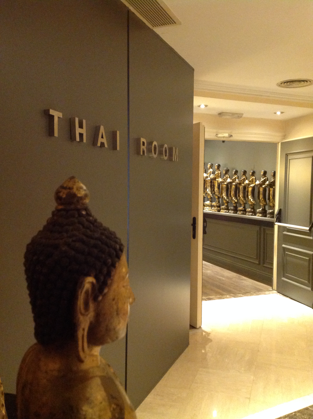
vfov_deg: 52.7
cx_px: 156
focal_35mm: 35
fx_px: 423
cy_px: 210
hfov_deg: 40.6
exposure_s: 1/15
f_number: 2.4
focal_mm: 4.28
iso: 640
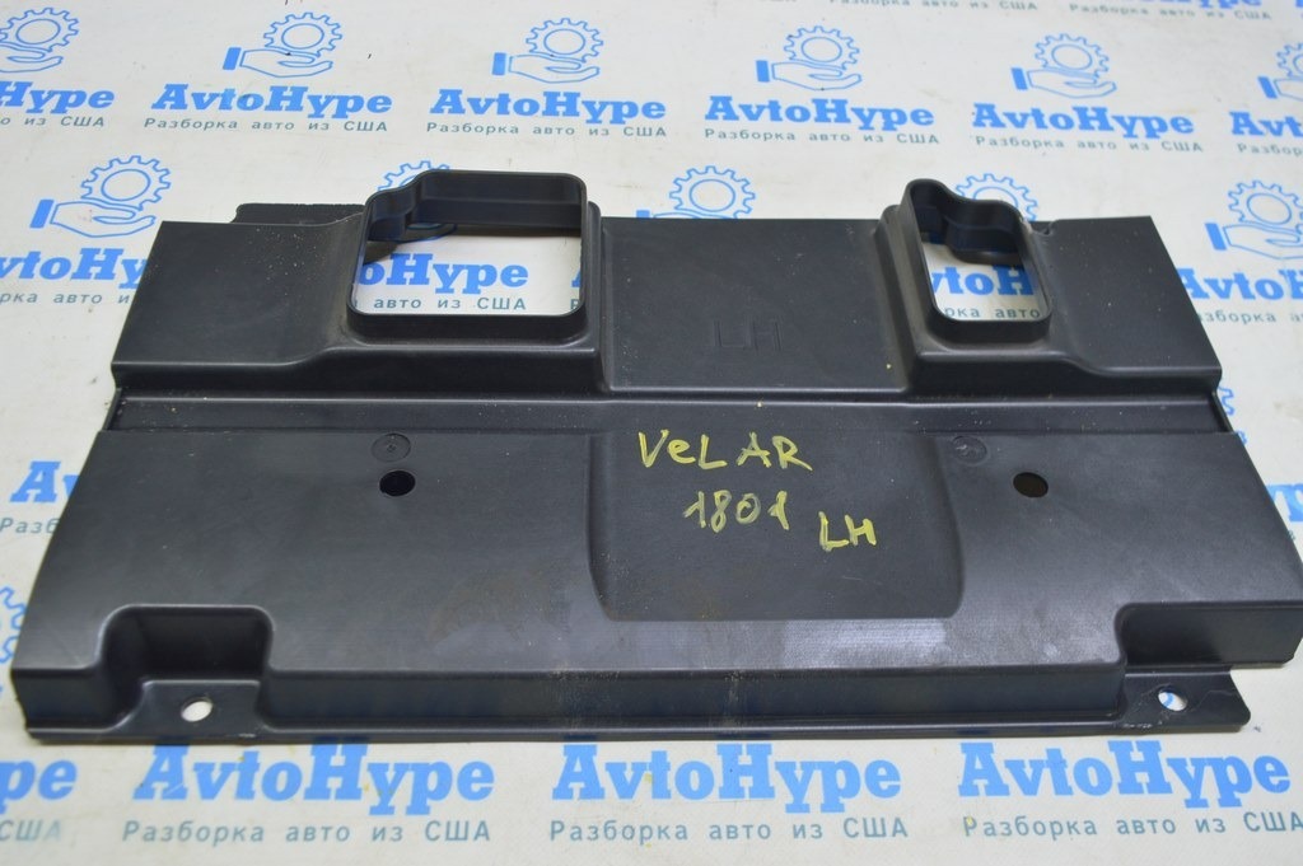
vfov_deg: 39.9
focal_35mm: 33
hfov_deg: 57.3
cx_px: 652
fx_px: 1193
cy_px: 433
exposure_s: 1/20
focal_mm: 22
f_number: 5.6
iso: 400
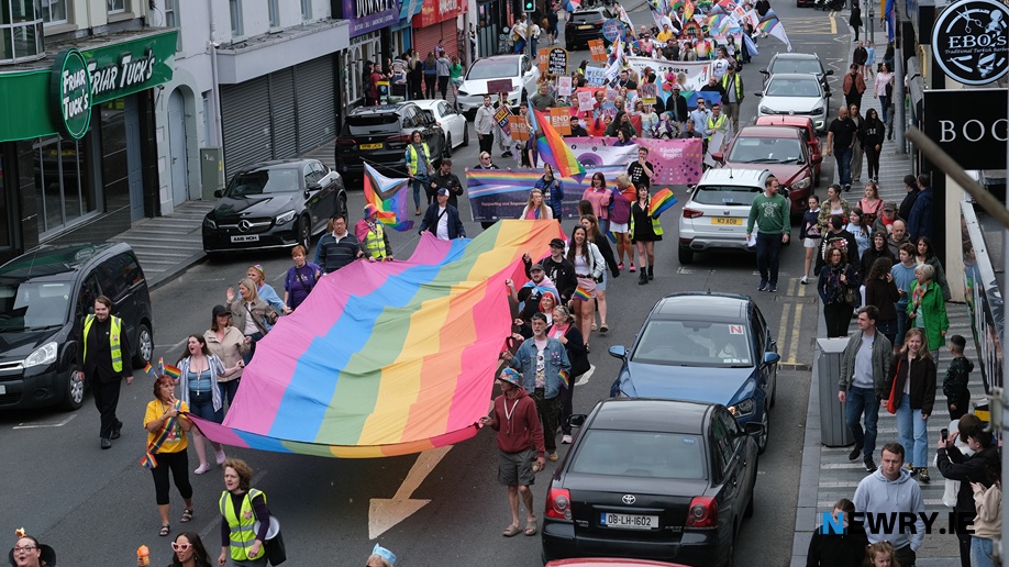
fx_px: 2300
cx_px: 501
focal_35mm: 86
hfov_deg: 24.7
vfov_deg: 14.0
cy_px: 230
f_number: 5.6
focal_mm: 54.1
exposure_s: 1/500
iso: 400
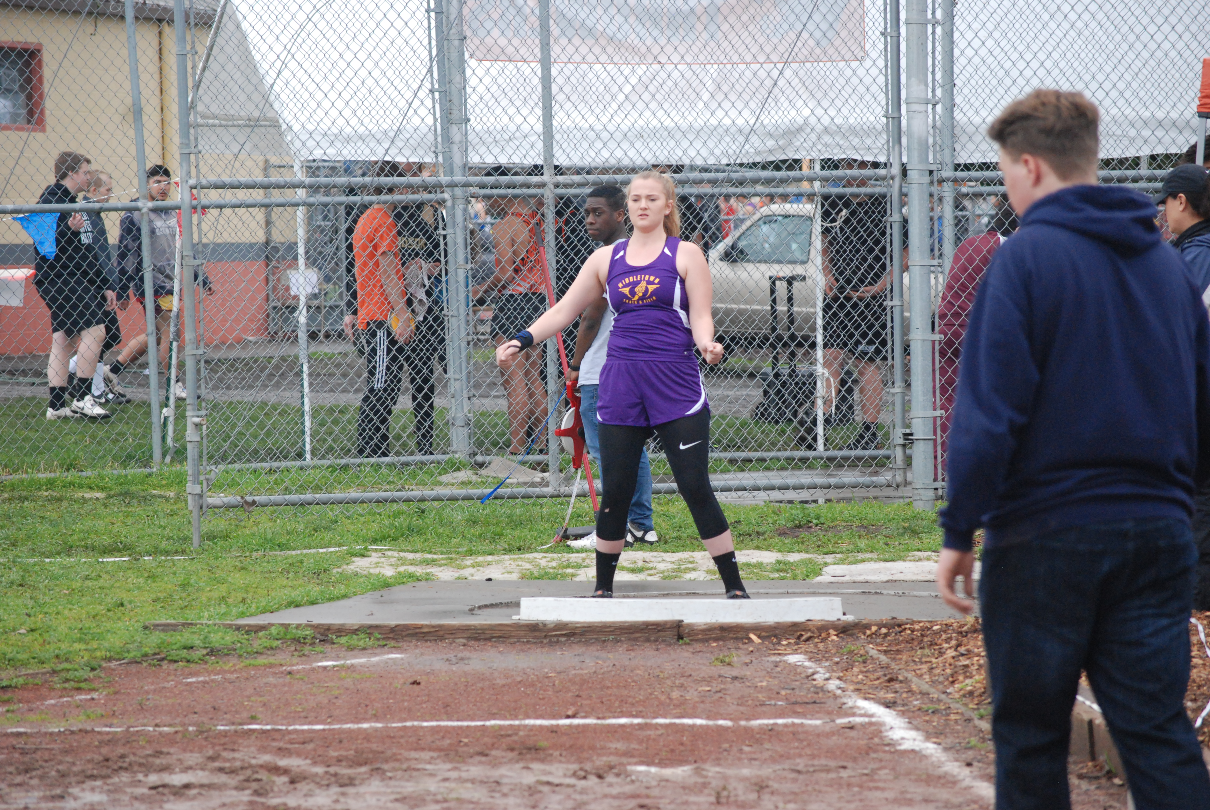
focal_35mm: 180
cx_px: 605
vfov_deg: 7.7
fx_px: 6057
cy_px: 405
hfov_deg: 11.4
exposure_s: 1/800
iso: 1000
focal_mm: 120
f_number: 7.1
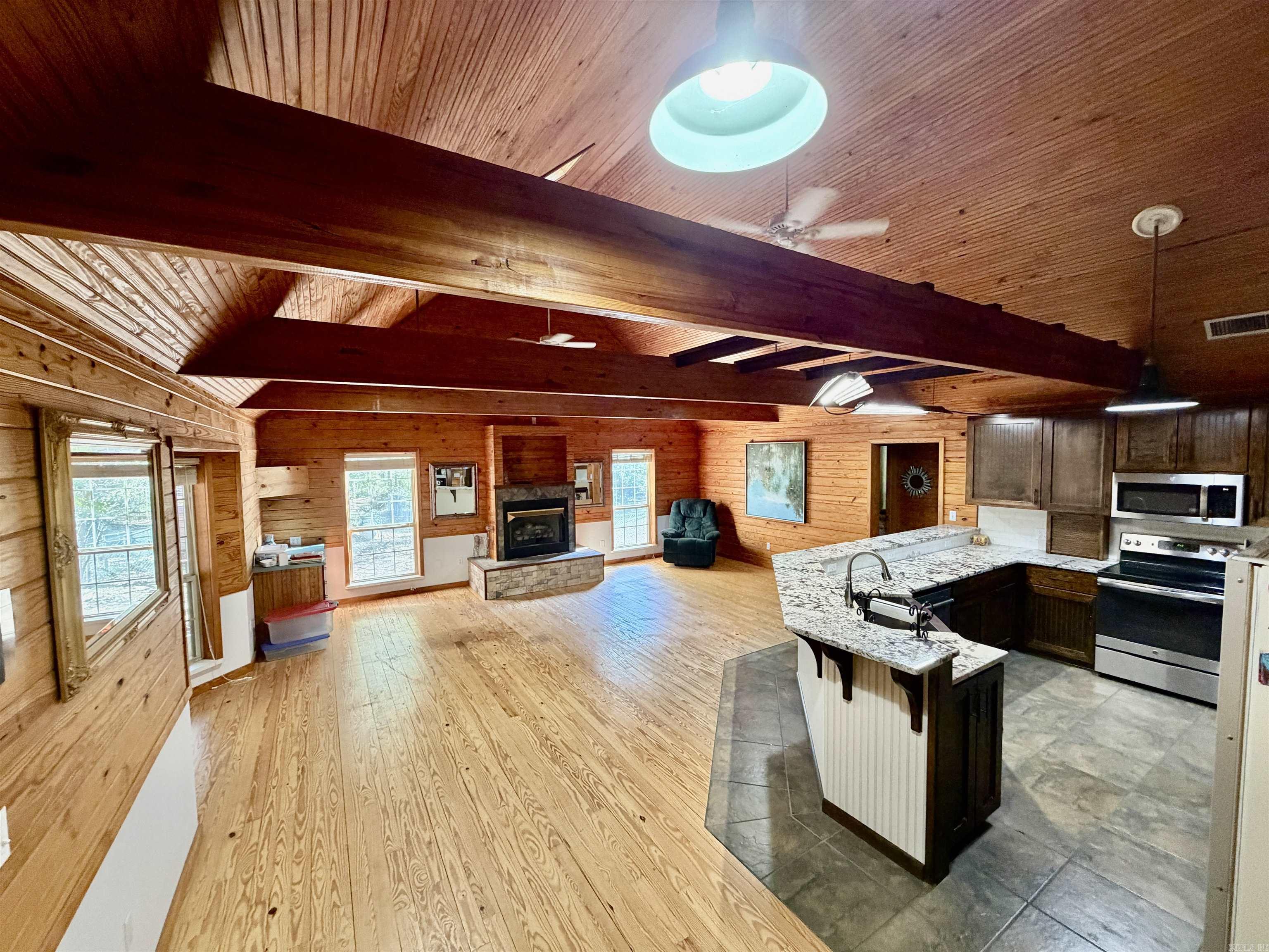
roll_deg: +1.4
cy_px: 476
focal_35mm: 14
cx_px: 634
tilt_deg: -3.1
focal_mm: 2.22
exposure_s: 1/60
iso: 400
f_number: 2.2
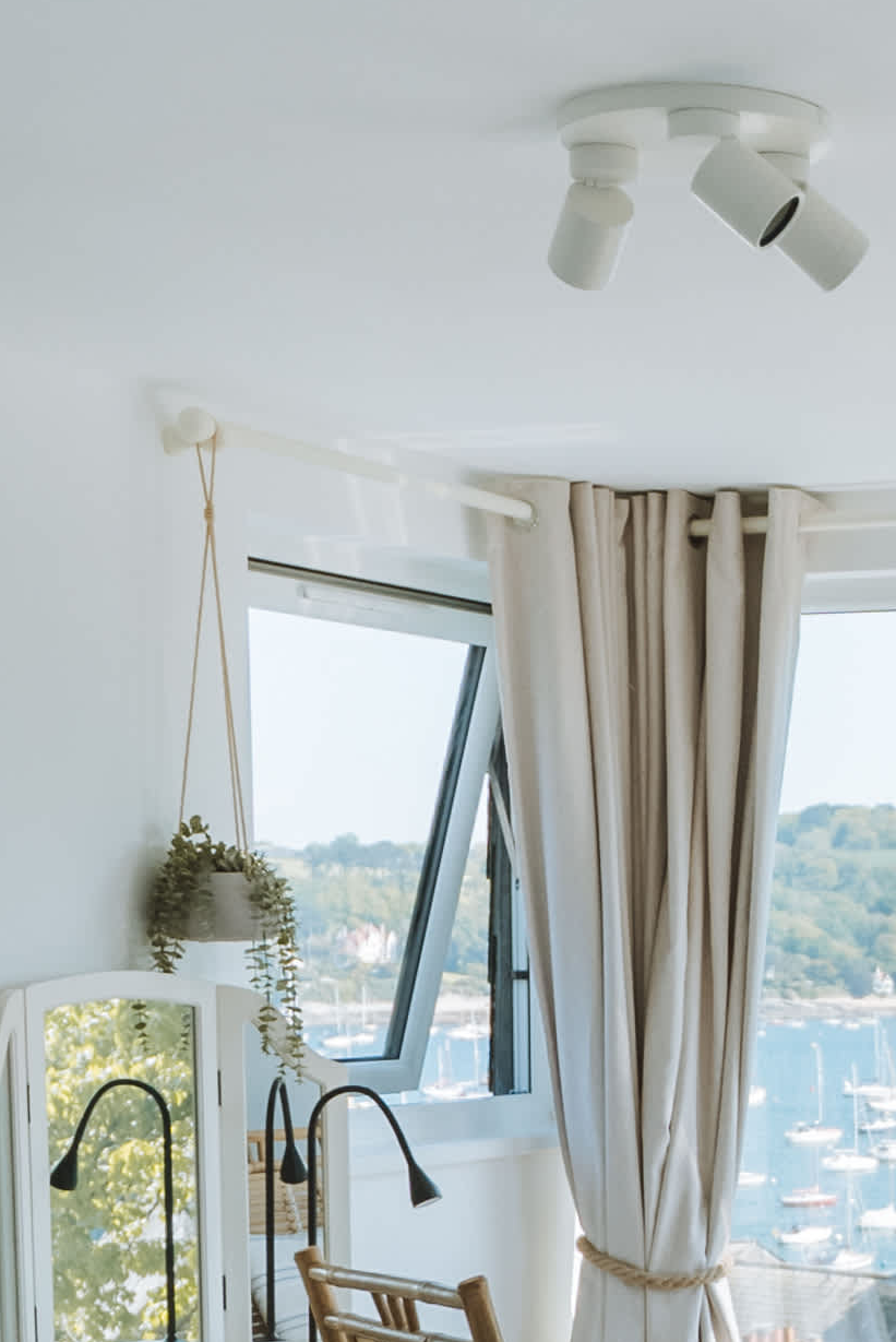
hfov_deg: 17.0
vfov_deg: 25.0
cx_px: 975
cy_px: 1273
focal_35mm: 78
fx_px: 2908
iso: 250
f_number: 4
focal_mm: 23
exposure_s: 1/1000
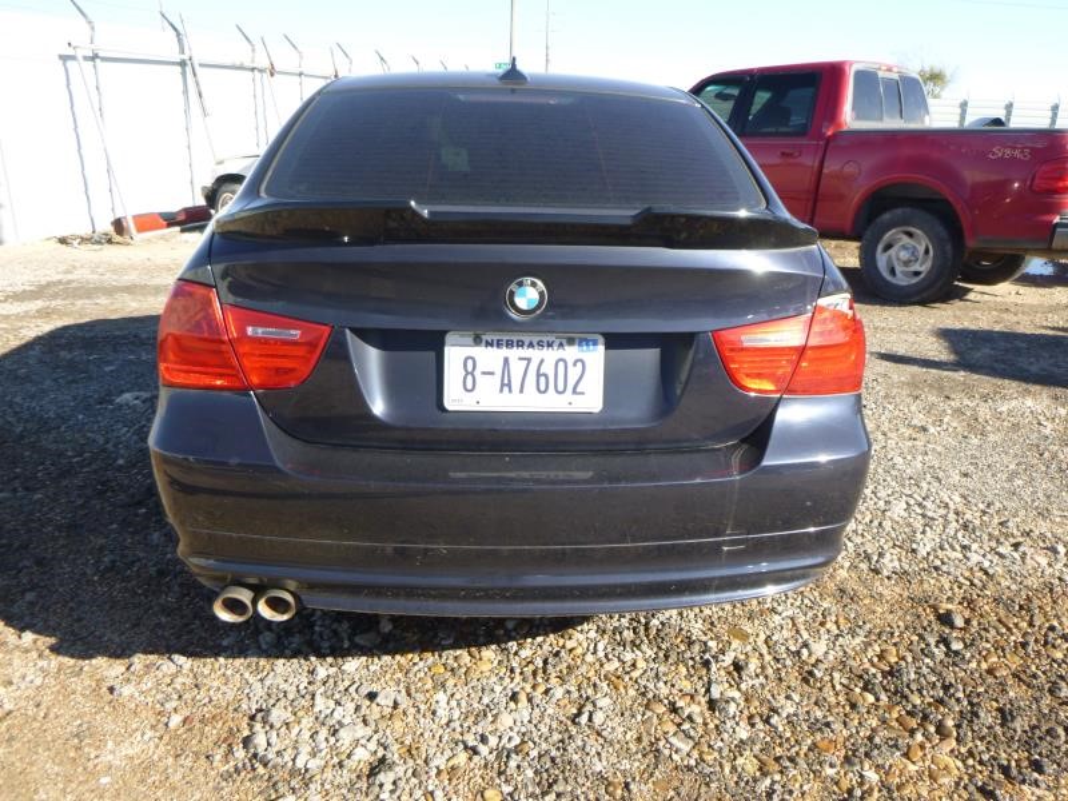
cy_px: 400
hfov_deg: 69.4
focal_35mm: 25
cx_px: 534
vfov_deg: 54.9
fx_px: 771
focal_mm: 4.5
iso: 100
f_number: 3.9
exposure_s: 1/200
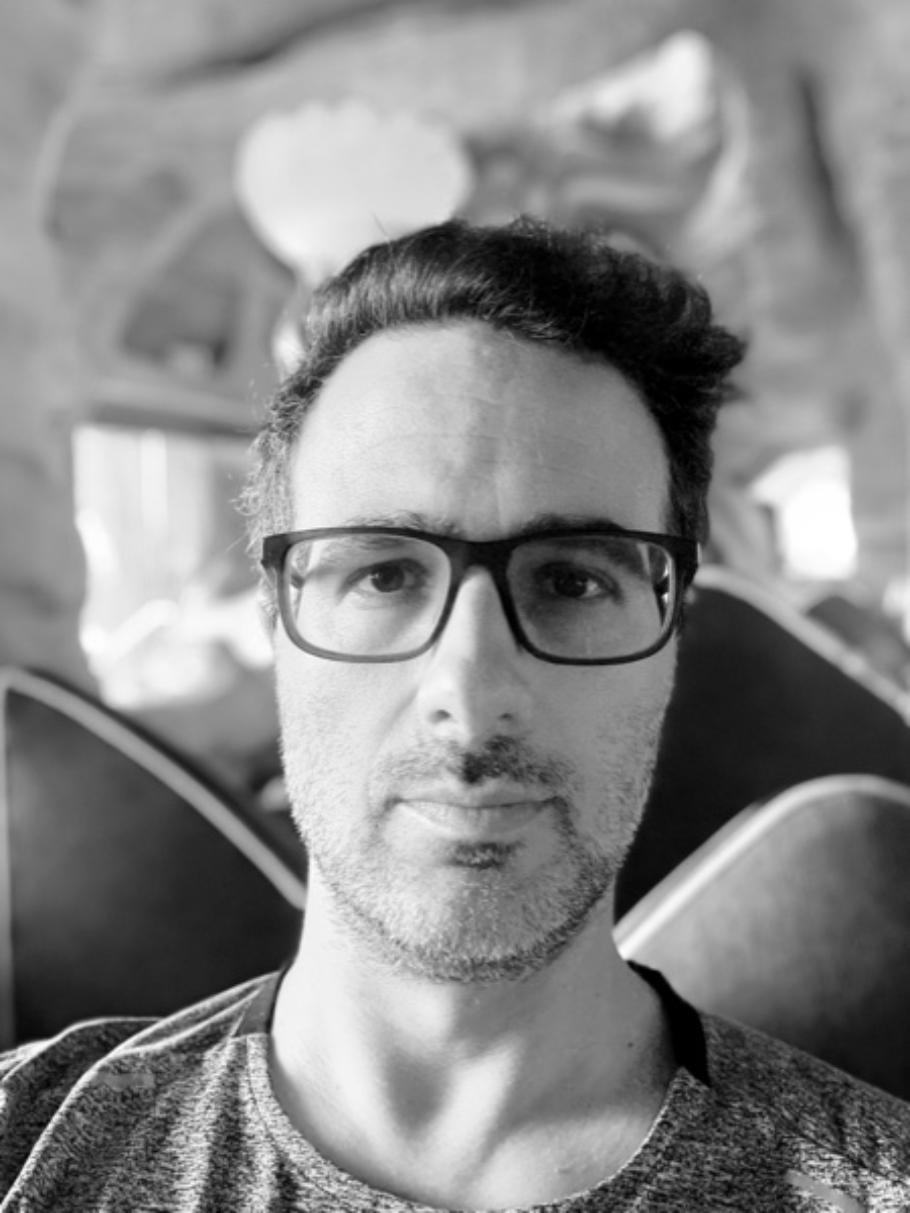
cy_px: 606
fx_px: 1052
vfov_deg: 60.0
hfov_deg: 46.8
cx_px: 455
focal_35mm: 30
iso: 125
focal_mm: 2.69
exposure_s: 1/60
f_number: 1.9
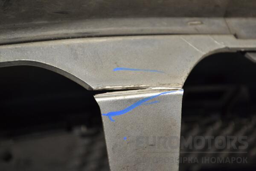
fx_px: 587
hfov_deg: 24.6
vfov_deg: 16.6
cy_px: 86
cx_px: 128
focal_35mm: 82
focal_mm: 55
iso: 640
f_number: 5.6
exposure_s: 1/60
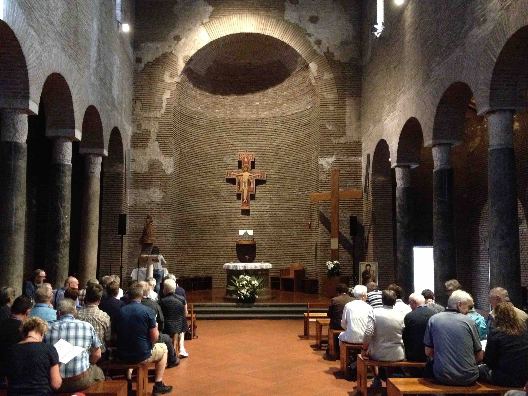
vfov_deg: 40.7
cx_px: 264
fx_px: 534
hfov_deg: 52.6
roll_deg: -1.1
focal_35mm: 35
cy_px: 198
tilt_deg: +6.0
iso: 800
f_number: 2.4
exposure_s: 1/15
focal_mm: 4.28
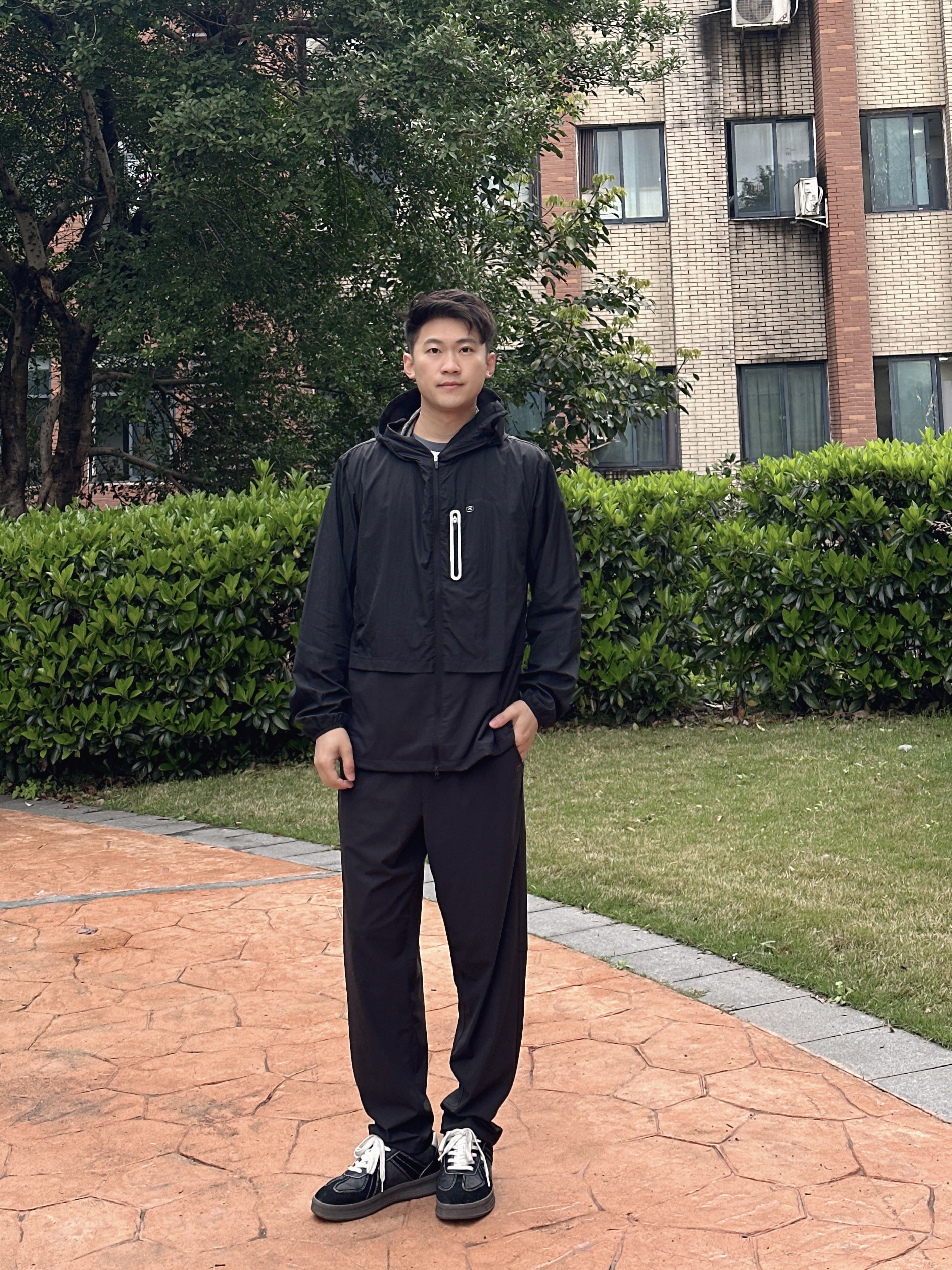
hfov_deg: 30.3
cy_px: 635
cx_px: 476
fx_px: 1760
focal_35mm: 48
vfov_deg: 39.7
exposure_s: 1/251
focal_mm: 6.86
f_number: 1.78
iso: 50
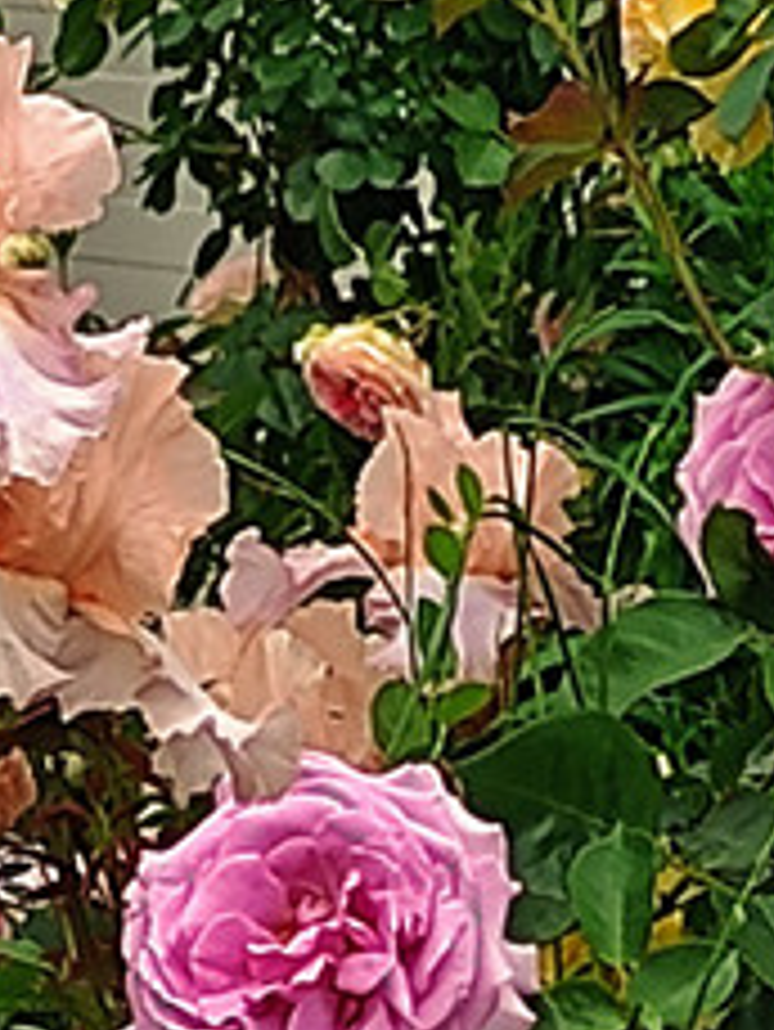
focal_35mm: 70
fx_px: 2085
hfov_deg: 20.0
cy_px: 369
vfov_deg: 27.6
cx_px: 880
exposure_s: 1/1243
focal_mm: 5.43
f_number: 1.89
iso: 50
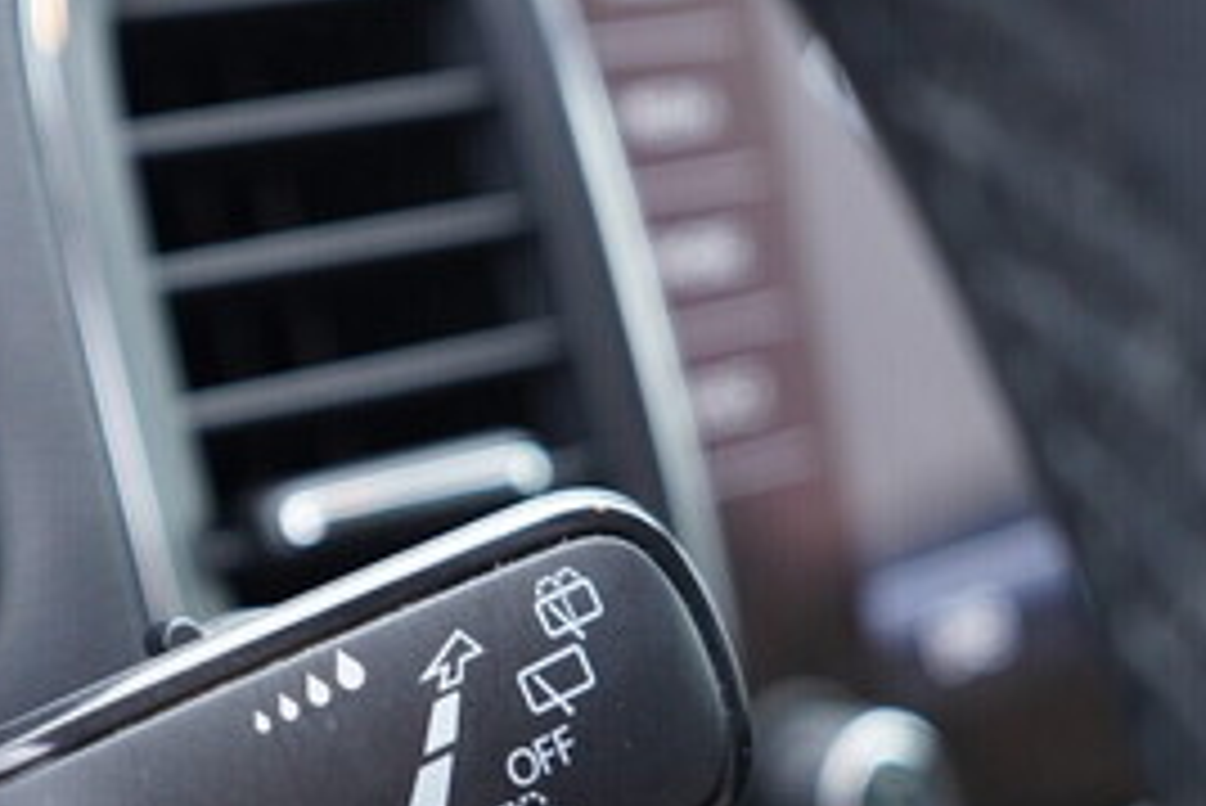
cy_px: 637
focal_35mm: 74
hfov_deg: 26.8
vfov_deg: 18.3
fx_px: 2480
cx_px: 243
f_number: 2.8
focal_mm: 24
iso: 400
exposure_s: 1/40
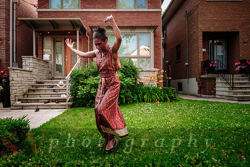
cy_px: 84
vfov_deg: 49.6
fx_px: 181
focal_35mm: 26
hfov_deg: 69.4
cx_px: 125
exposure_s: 1/500
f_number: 1.8
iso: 500
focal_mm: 17
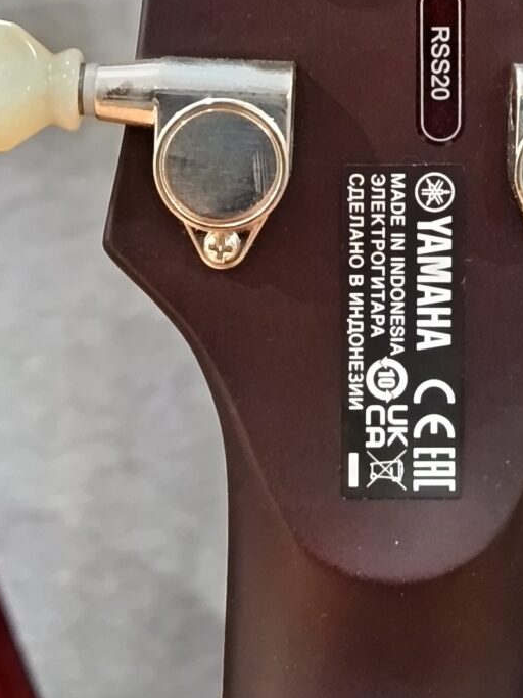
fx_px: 1814
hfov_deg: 16.3
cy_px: 200
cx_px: 421
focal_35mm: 90
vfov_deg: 21.6
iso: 2649
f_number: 1.7
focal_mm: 5.31
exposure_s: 1/20
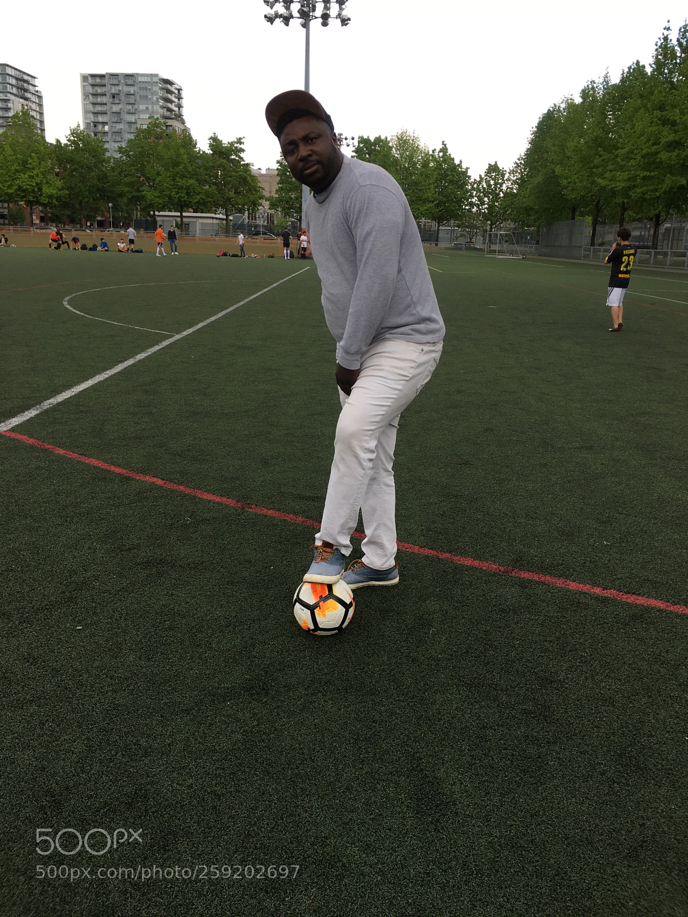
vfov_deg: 61.7
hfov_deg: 48.2
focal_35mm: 29
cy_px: 458
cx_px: 344
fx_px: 769
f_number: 2.2
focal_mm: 4.15
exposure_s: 1/336
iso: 25
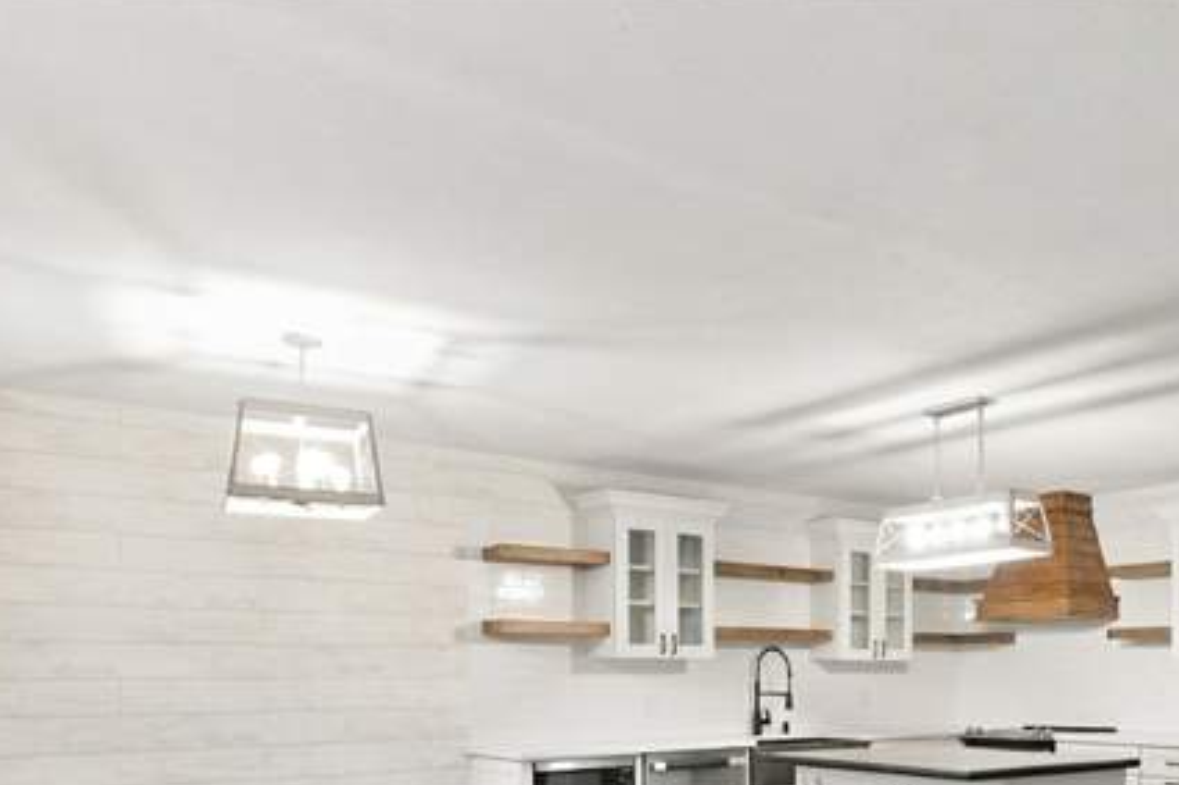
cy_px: 725
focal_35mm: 32
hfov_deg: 54.7
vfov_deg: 38.0
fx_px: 1048
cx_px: 943
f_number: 9
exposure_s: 1/6
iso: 1600
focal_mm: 17
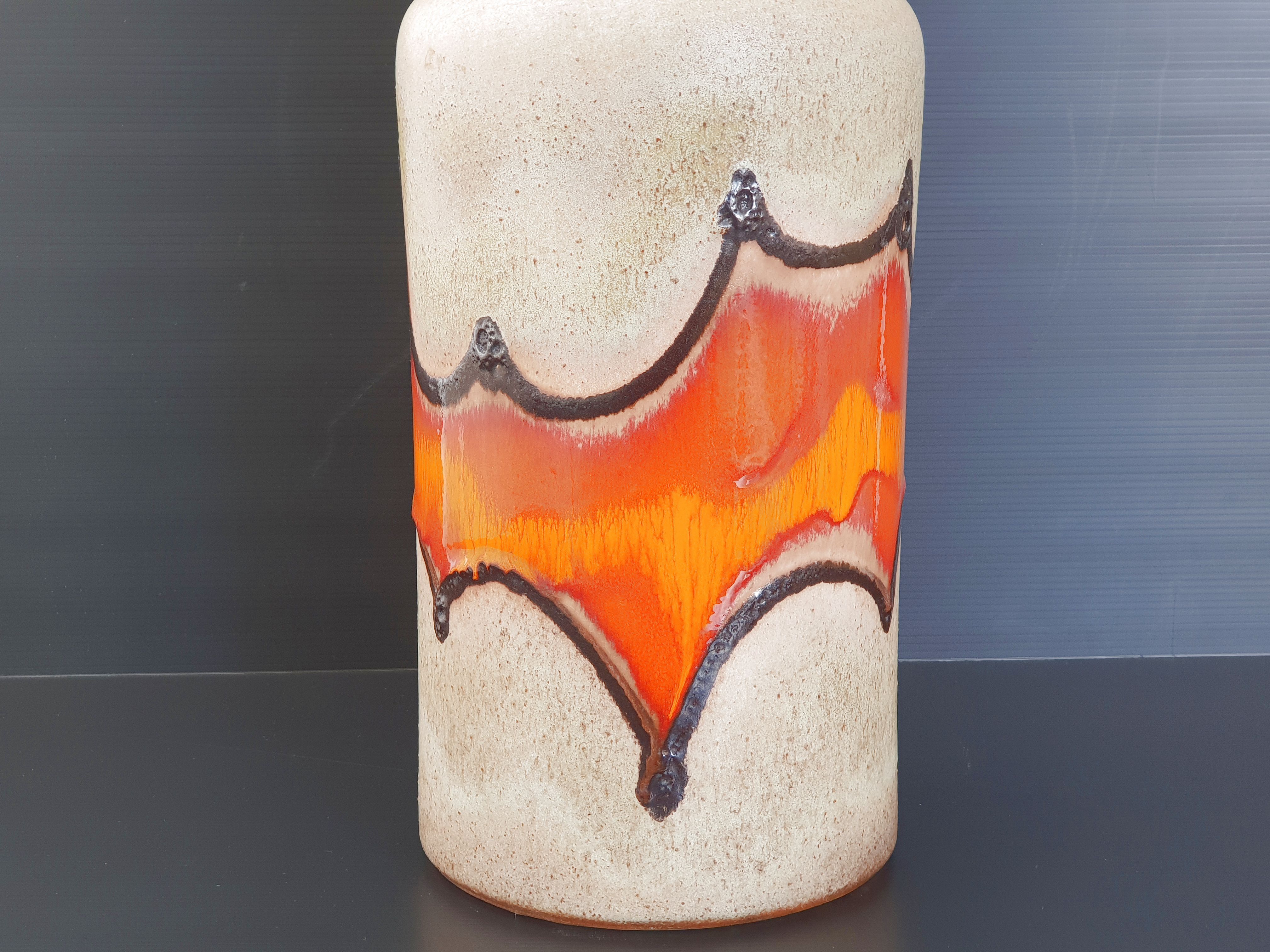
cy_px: 476
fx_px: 1908
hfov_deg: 36.8
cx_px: 635
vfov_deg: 28.0
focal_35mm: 52
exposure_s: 1/33
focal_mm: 6
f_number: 2.4
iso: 80
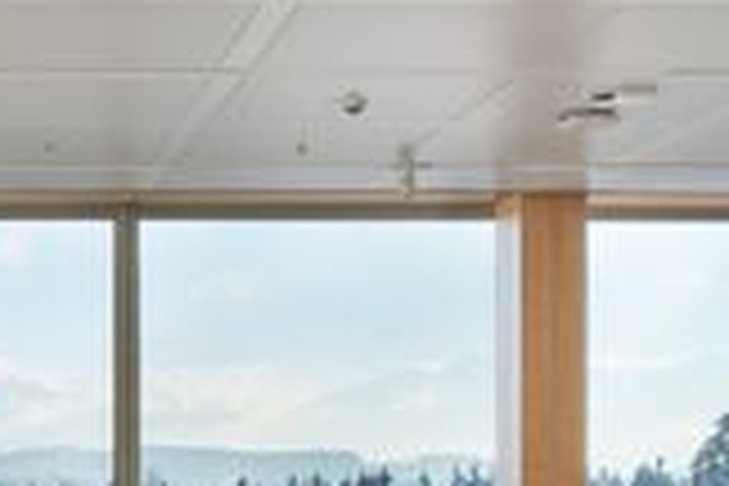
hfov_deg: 30.1
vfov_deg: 20.4
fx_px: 1316
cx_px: 135
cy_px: 457
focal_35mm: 65
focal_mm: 24
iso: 100
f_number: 11
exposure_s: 1/3
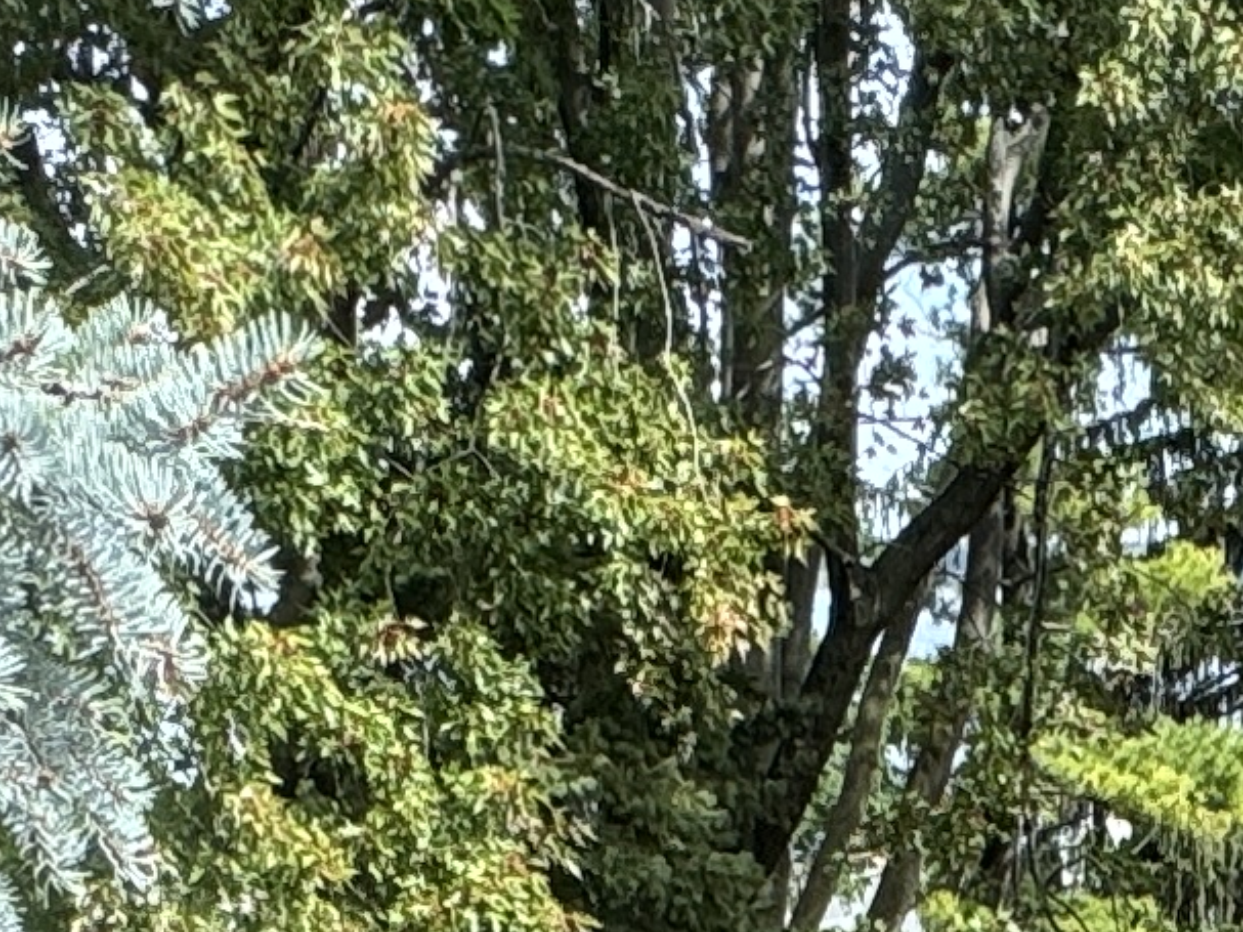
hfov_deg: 20.6
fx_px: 3339
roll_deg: -2.6
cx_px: 1161
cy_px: 2435
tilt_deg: -29.1
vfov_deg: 11.9
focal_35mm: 93
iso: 40
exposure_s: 1/414
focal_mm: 2.22
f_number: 2.2
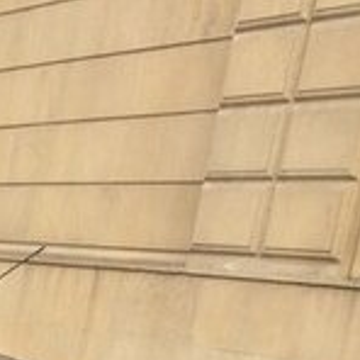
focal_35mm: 114
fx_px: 1341
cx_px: -297
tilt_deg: -12.0
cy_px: 600
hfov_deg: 13.6
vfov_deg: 14.0
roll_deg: -5.8
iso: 32
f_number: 2.2
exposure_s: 1/302
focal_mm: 4.15
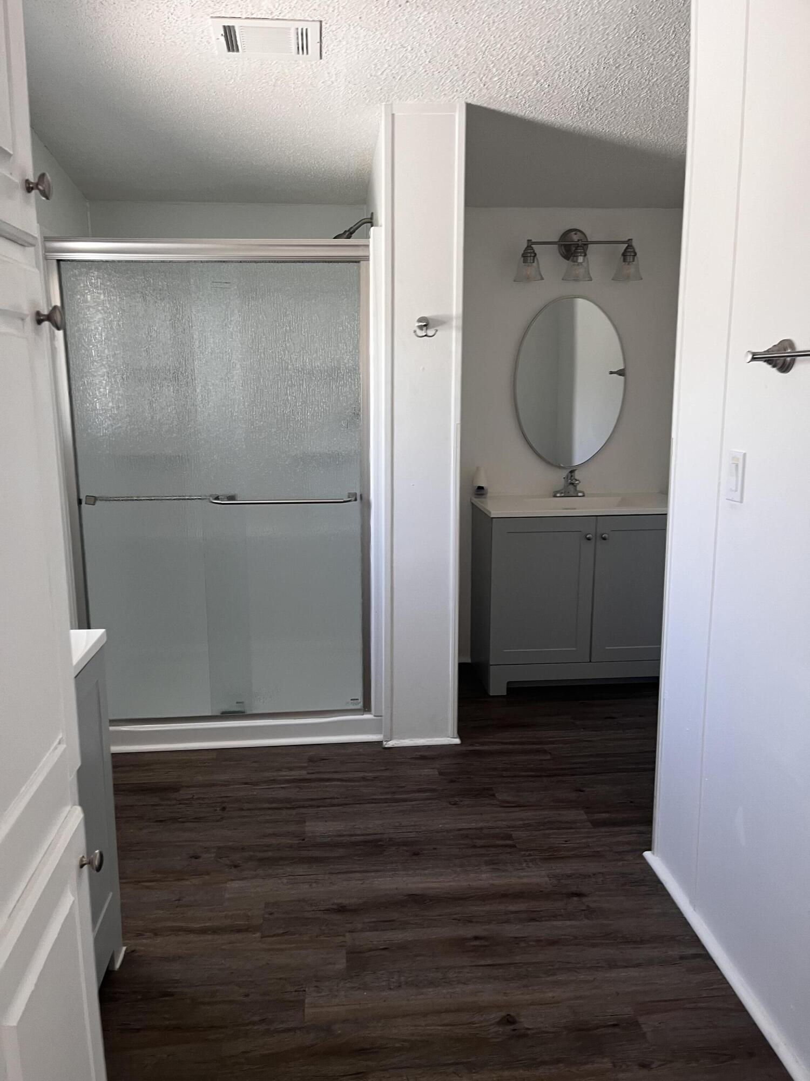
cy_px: 540
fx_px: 811
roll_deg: -0.1
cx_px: 405
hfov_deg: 53.1
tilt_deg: -10.5
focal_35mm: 26
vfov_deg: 67.3
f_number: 1.6
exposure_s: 1/60
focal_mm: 5.1
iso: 80
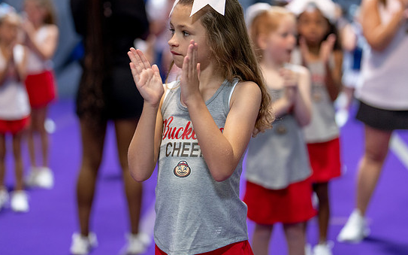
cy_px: 74
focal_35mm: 77
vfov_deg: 16.9
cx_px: 198
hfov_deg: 26.8
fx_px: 856
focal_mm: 50
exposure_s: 1/400
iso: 640
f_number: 1.2
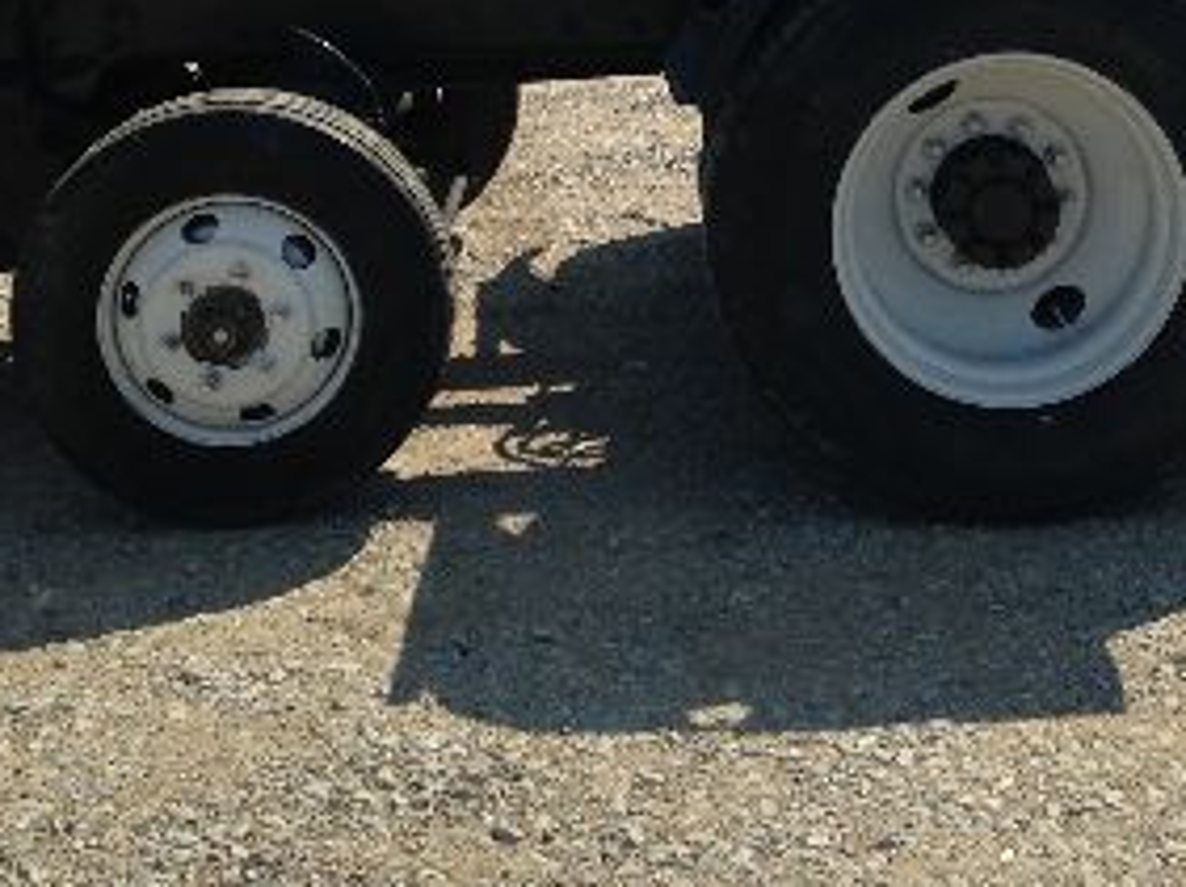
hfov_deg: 25.9
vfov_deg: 18.8
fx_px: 2567
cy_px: -109
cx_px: 786
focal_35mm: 75
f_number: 2.4
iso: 50
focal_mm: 4.12
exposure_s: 1/1938
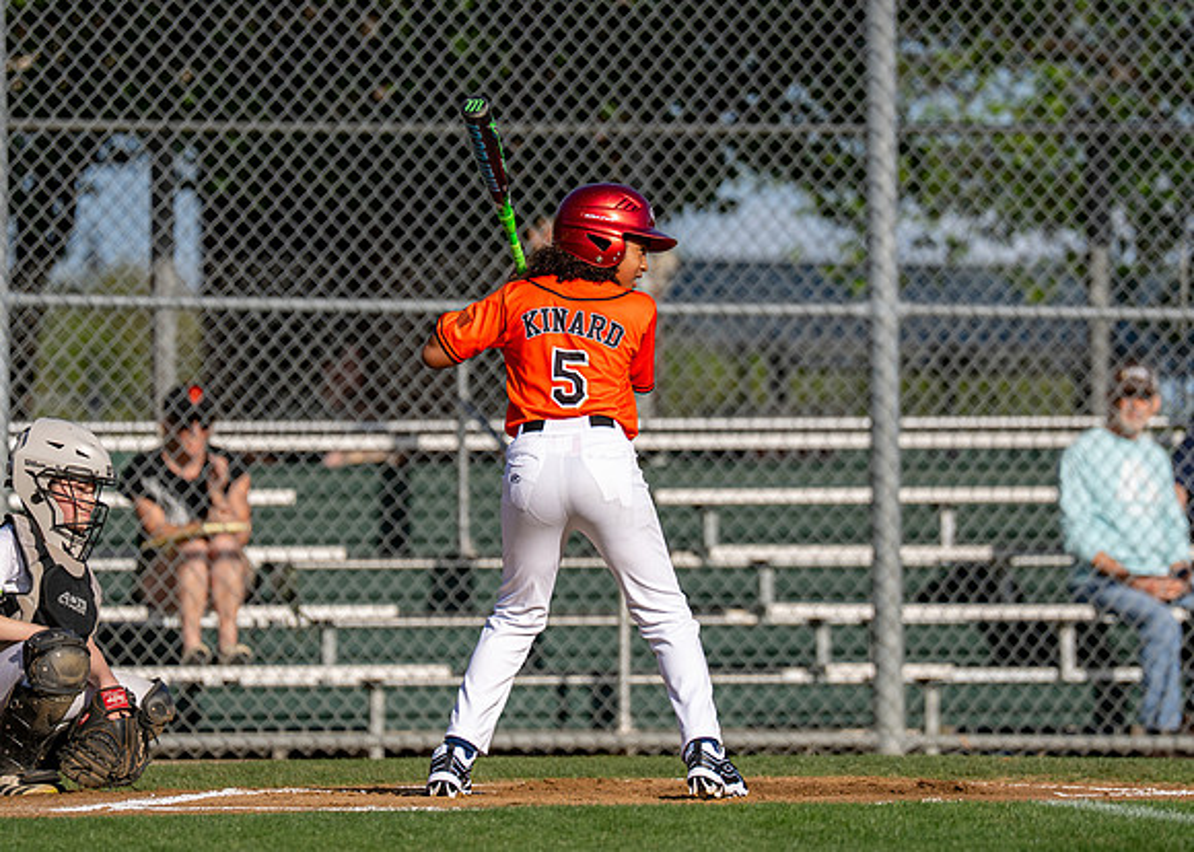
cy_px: 377
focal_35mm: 331
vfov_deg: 4.4
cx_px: 650
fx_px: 11218
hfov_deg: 6.1
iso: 100
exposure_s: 1/2500
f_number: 2.8
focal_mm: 200
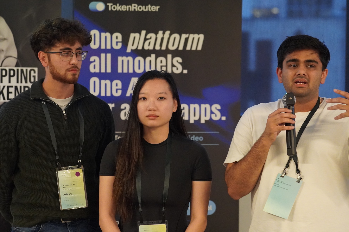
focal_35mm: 112
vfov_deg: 12.2
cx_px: 174
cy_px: 116
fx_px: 1091
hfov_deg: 18.2
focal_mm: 75
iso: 6400
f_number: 2.5
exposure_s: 1/160
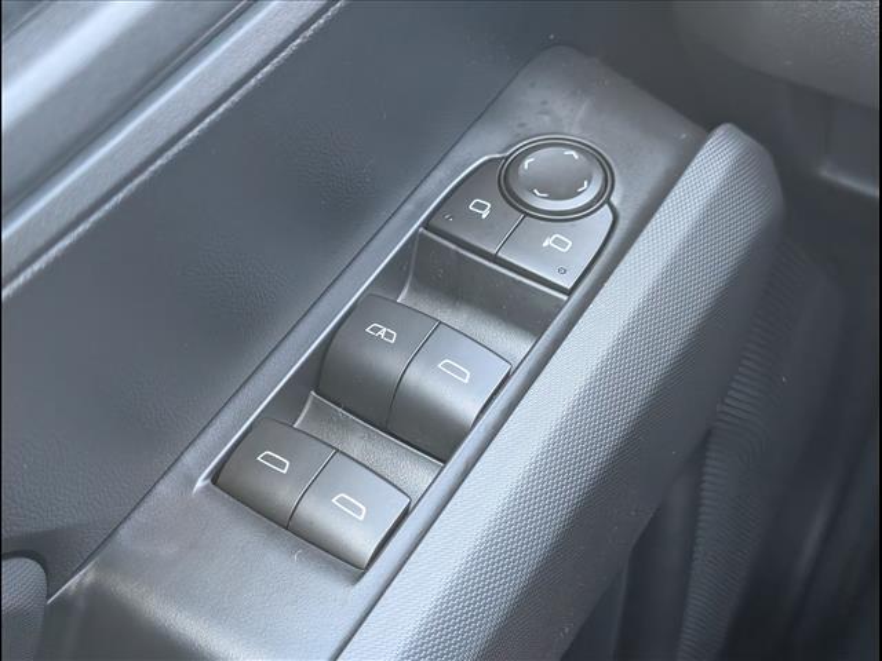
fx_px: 1248
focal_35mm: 49
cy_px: 330
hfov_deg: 38.9
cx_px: 441
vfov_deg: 29.7
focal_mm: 6.9
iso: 1402
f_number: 1.68
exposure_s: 1/286
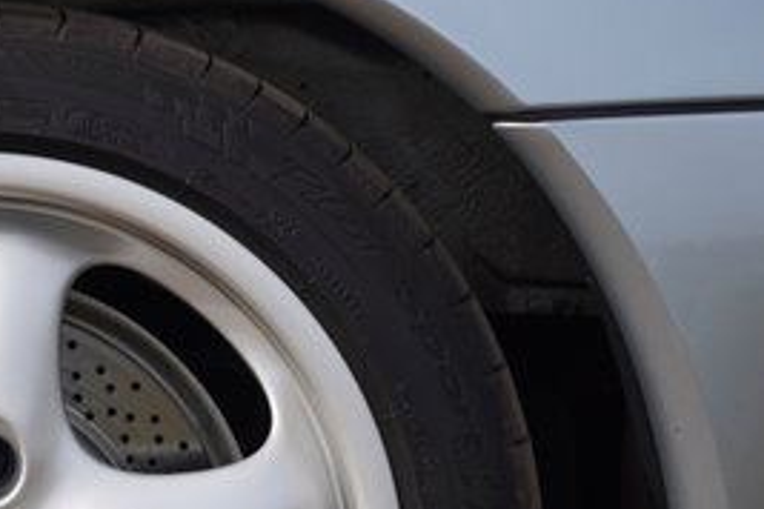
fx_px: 4456
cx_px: -21
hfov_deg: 9.7
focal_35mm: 210
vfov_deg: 6.5
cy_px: 555
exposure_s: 1/800
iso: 100
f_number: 4
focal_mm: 73
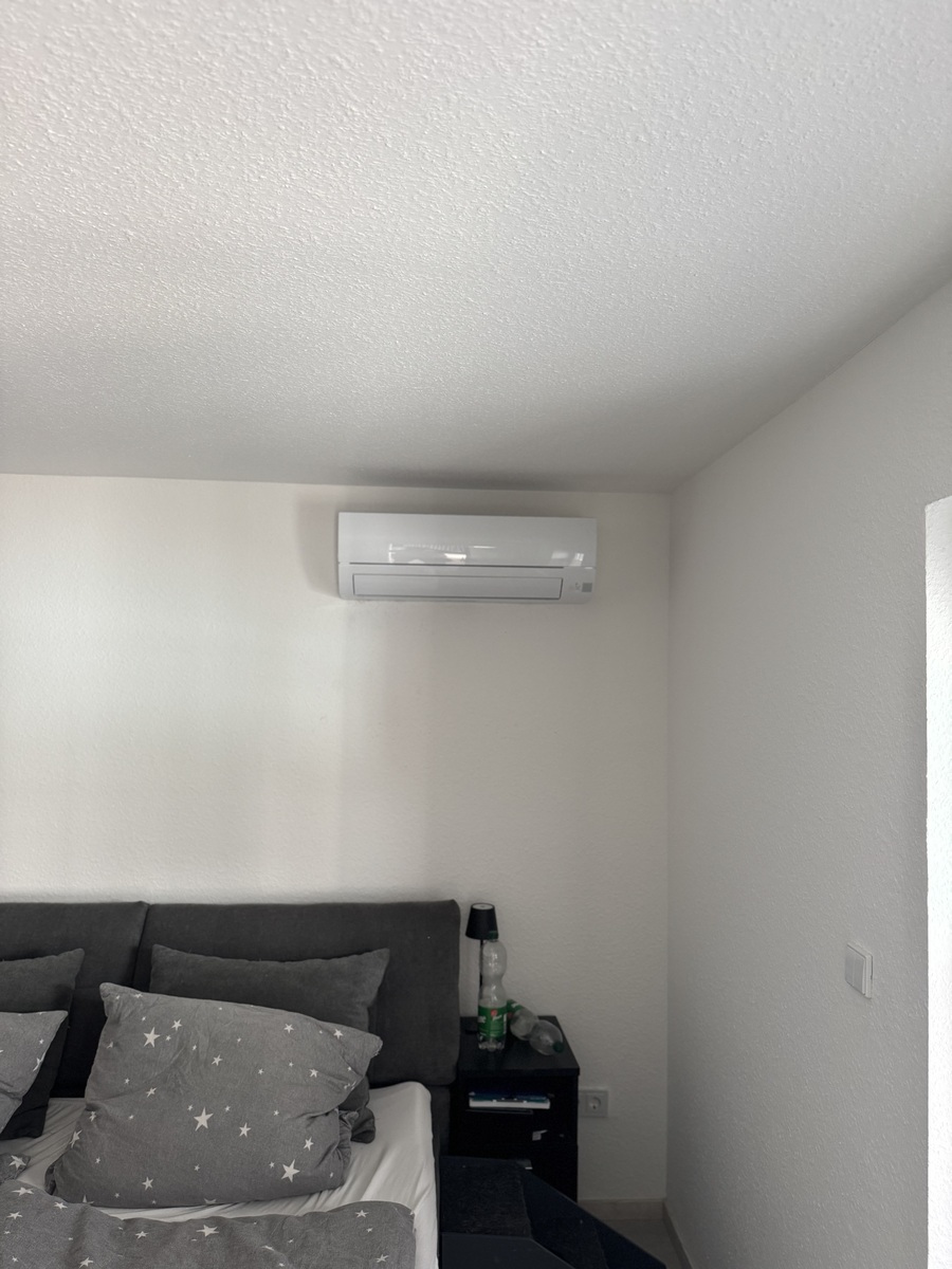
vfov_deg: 71.6
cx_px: 476
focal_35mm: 24
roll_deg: -0.7
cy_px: 634
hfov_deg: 56.8
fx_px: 880
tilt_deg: +3.2
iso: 250
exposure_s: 1/60
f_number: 1.78
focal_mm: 6.76
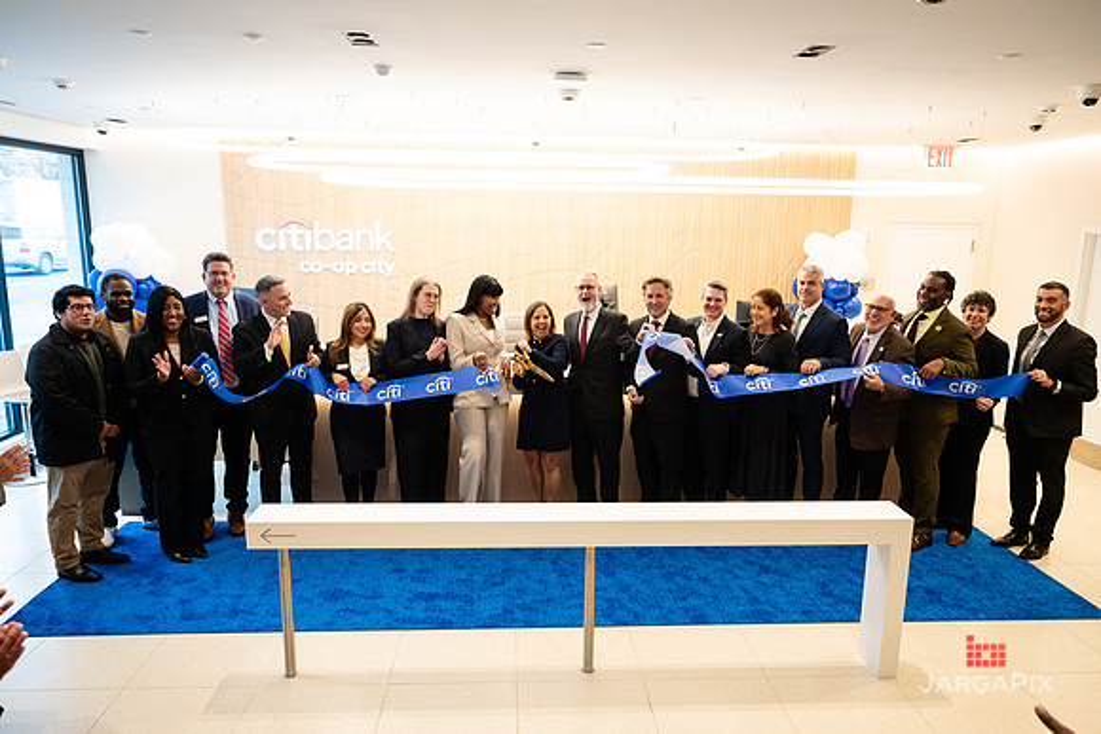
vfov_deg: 51.2
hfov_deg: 71.4
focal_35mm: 25
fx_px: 766
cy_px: 367
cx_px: 550
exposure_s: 1/160
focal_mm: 24
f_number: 3.2
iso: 400
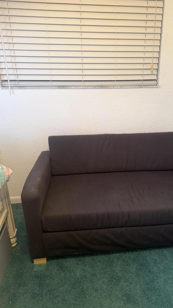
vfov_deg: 69.8
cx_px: 111
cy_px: 149
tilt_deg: -21.3
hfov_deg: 42.5
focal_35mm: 27
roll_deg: +0.4
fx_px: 220
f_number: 1.78
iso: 320
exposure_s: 1/60
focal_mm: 6.76
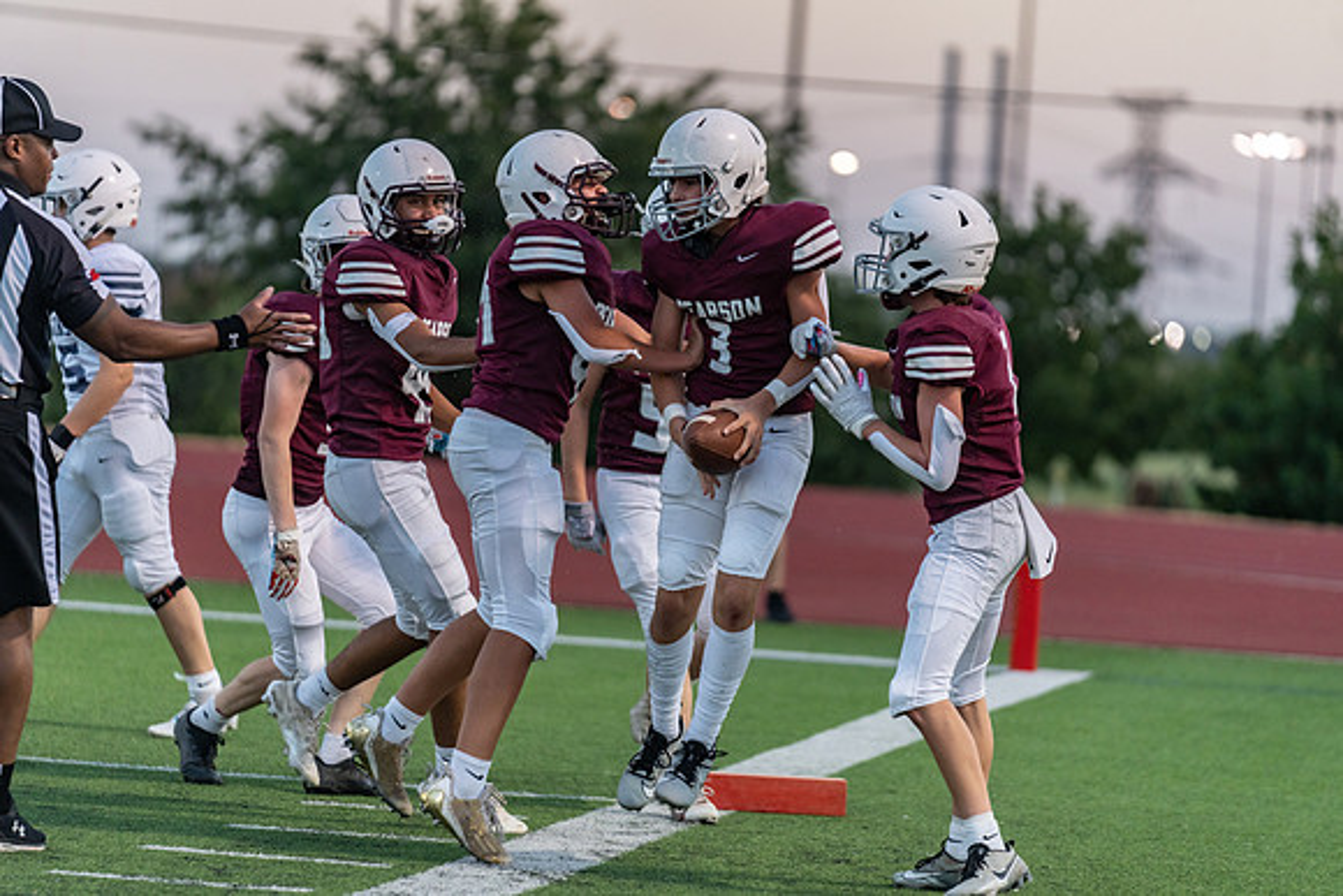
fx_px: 7463
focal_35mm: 200
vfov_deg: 6.9
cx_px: 672
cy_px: 448
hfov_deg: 10.3
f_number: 2.8
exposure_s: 1/1250
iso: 1000
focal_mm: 200
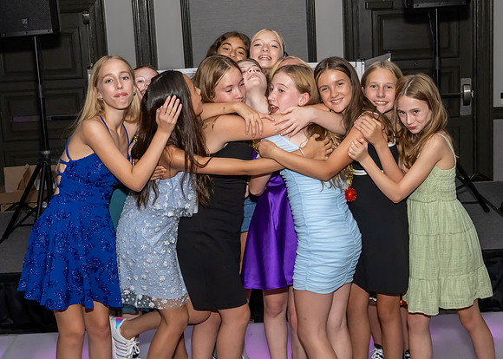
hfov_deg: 34.6
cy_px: 148
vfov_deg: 25.0
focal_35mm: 57
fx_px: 808
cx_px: 257
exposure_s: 1/250
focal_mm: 31
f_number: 9
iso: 2500
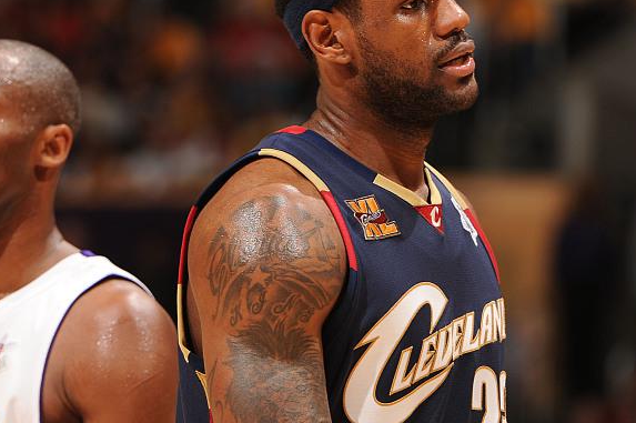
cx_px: 154
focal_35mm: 465
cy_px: 215
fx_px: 8208
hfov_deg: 4.4
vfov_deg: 3.0
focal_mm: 260
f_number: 5.6
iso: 250
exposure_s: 1/250
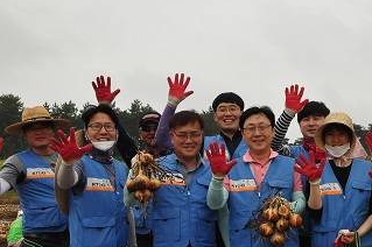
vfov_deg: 21.5
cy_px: 209
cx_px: 320
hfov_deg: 31.2
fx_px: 640
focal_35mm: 62
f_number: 11
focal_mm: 24
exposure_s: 1/500
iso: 800
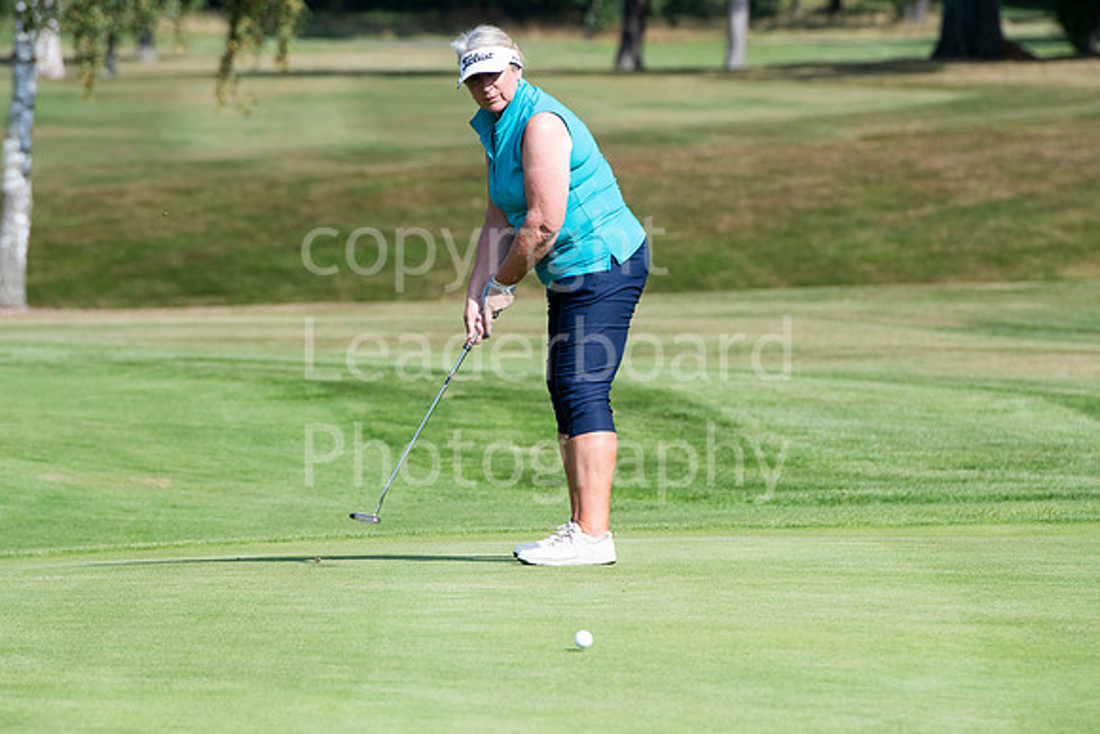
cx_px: 550
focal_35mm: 300
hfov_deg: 6.9
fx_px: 9168
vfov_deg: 4.6
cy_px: 367
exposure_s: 1/2500
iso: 640
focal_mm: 200
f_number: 5.6
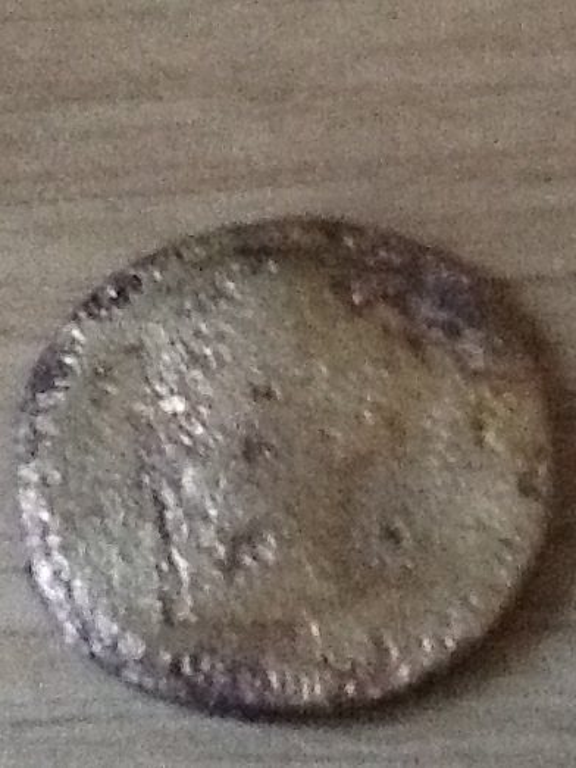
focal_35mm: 44
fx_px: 975
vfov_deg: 42.9
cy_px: 384
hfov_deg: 32.9
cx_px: 288
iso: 640
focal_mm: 2.03
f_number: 2.4
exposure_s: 1/15
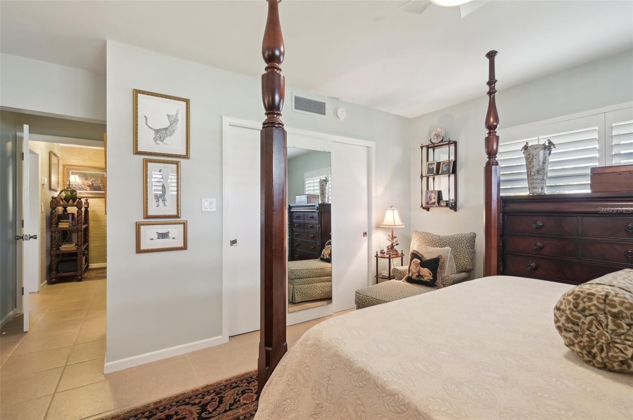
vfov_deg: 73.6
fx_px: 281
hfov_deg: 96.8
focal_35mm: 16
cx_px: 316
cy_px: 210
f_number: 8
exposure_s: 1/8
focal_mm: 16
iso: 400
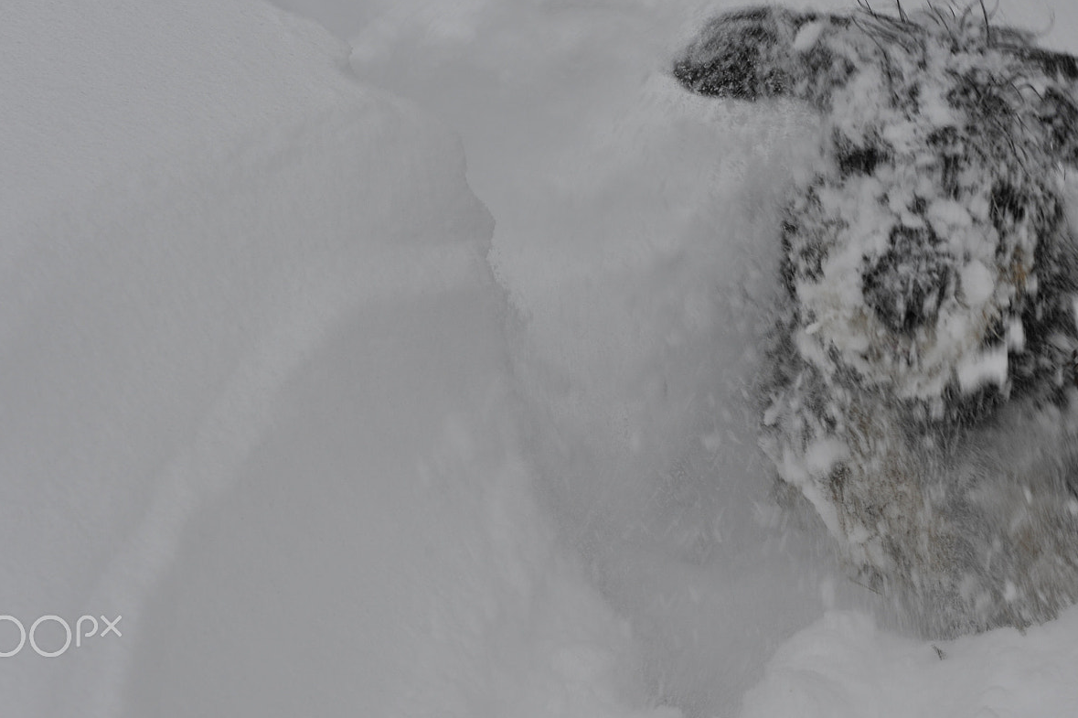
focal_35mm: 95
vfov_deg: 14.4
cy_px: 269
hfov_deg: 21.4
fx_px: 2843
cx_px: 626
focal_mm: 70
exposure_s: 1/160
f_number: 10
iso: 400
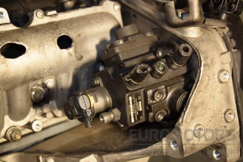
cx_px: 122
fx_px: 526
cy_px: 81
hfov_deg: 26.0
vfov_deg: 17.5
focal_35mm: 78
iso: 800
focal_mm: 52
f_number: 5
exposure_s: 1/100
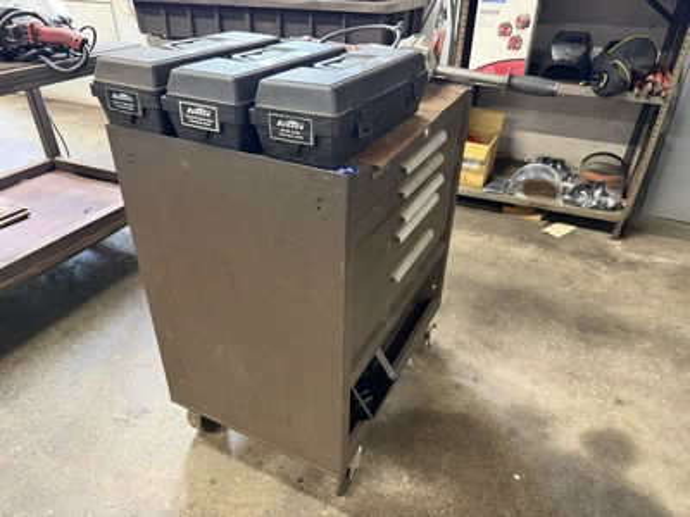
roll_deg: -1.6
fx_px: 478
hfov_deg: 71.6
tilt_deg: -31.1
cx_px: 345
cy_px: 258
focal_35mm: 24
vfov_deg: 56.8
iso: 800
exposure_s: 1/57
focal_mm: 6.76
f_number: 1.78
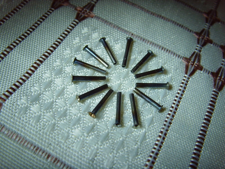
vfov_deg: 36.8
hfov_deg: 47.9
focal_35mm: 39
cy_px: 84
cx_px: 112
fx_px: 253
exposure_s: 1/90
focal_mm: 6.6
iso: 80
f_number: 3.5
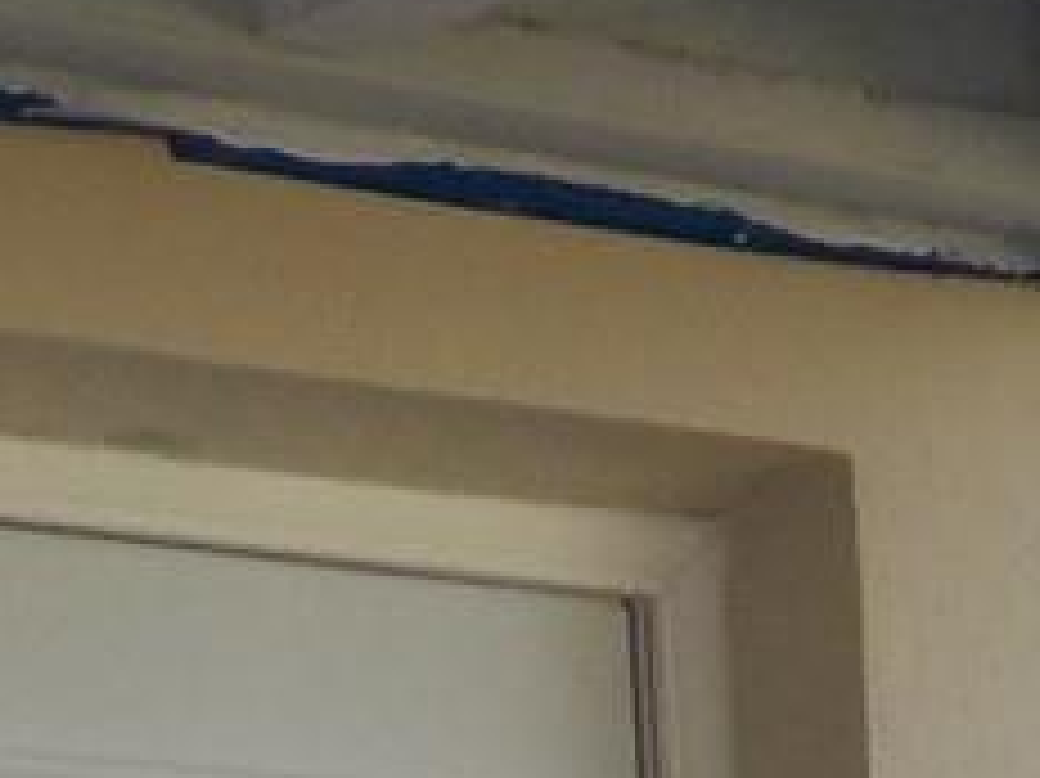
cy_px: 1552
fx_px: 6246
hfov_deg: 9.5
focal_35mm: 208
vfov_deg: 6.9
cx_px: 932
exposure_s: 1/250
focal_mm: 4.1
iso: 125
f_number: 3.3
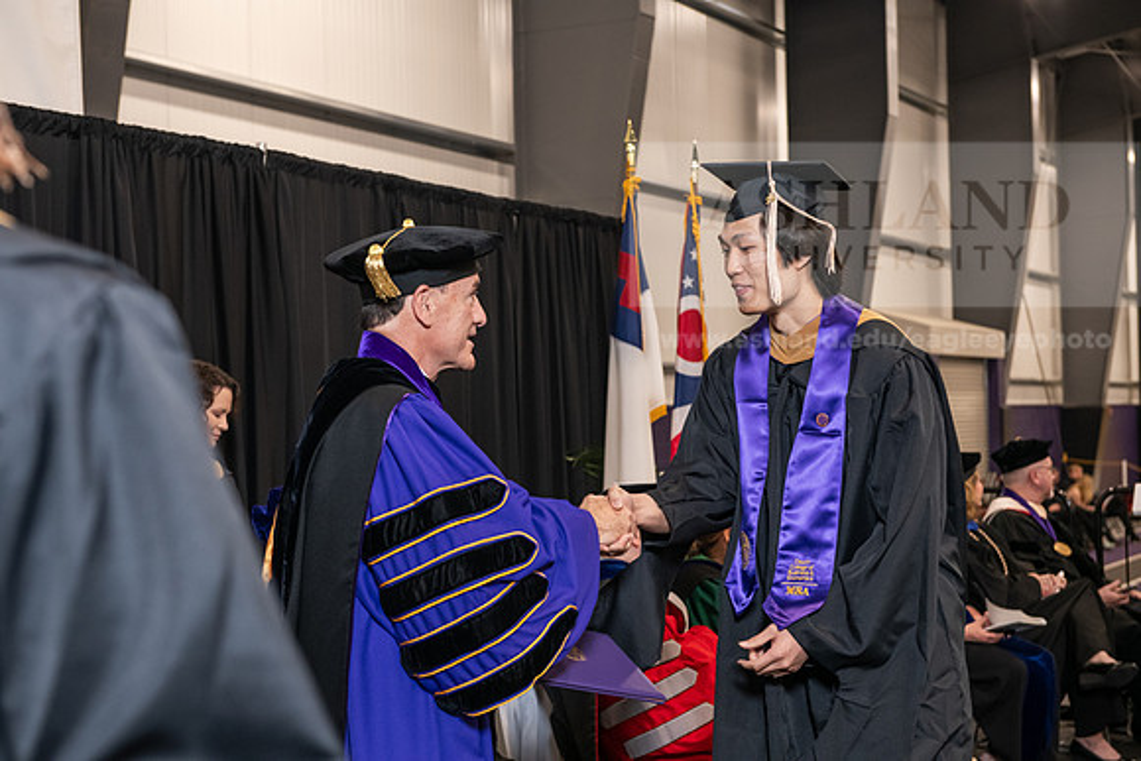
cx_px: 570
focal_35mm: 62
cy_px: 380
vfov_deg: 21.9
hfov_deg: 32.4
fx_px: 1965
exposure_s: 1/125
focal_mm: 62
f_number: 5
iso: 2000
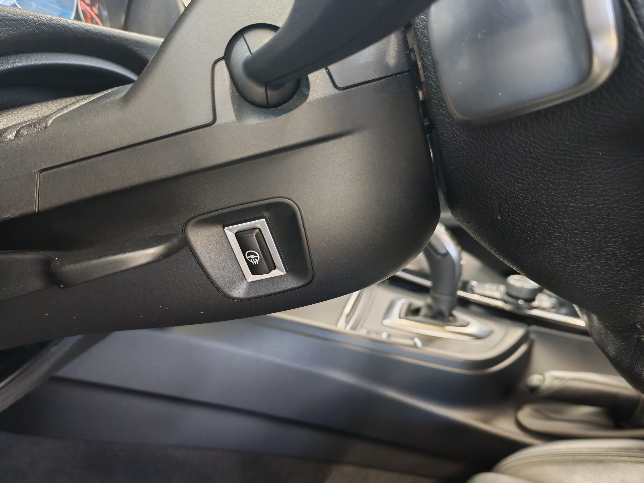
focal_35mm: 31
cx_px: 322
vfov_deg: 45.4
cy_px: 242
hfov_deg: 58.4
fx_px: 577
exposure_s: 1/33
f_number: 1.9
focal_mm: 6.12
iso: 2500
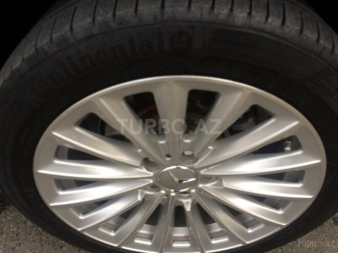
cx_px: 169
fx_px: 283
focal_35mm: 29
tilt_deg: -43.3
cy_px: 126
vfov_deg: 48.2
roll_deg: -4.5
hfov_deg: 61.7
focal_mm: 4.15
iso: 40
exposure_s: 1/33
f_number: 2.2
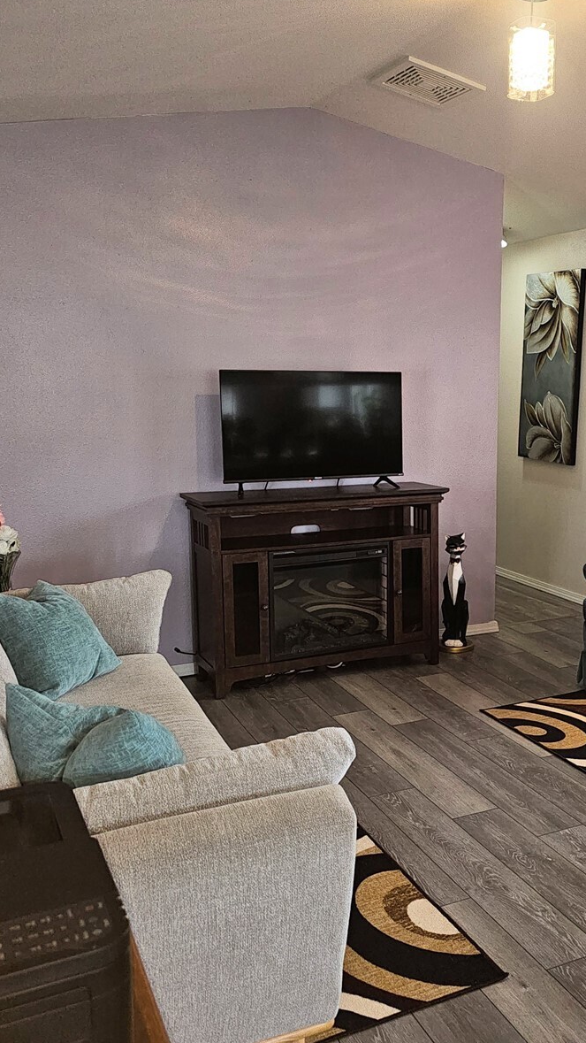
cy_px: 526
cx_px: 438
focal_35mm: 34
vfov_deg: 58.0
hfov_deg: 34.0
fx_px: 939
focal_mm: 6.3
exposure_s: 1/24
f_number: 1.7
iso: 100
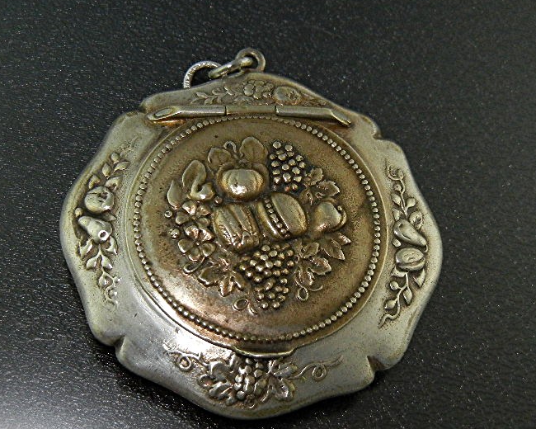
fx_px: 1269
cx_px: 284
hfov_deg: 23.8
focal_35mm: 80
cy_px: 219
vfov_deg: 19.2
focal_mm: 9.3
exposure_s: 1/30
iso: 457
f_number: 7.8
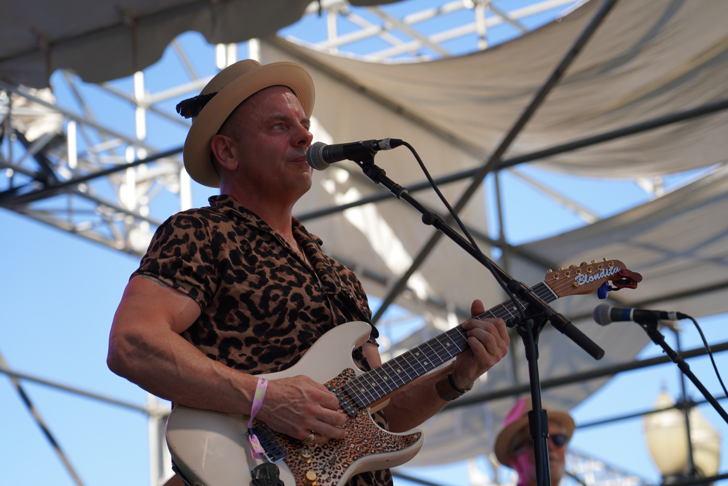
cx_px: 364
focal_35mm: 105
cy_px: 243
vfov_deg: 13.0
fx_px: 2123
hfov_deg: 19.5
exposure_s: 1/320
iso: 100
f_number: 4.5
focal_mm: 105
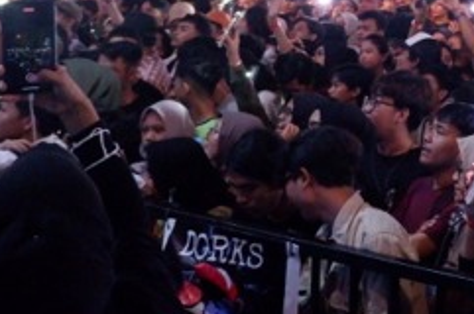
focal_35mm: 86
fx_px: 1131
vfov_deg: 15.3
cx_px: 647
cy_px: -65
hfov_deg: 21.1
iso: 6400
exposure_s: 1/26
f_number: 4.2
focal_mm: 20.3
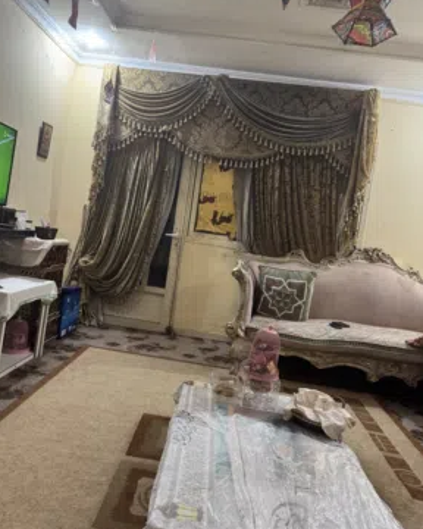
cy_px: 251
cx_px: 206
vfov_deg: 66.0
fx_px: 407
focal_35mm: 26
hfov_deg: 54.9
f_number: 1.78
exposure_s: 1/50
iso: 320
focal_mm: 6.76
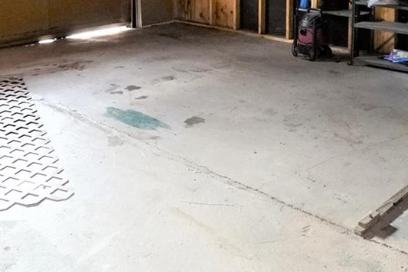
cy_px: -50
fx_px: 578
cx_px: 187
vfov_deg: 24.2
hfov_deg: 38.8
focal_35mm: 51
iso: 8000
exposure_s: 1/160
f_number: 4
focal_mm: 17
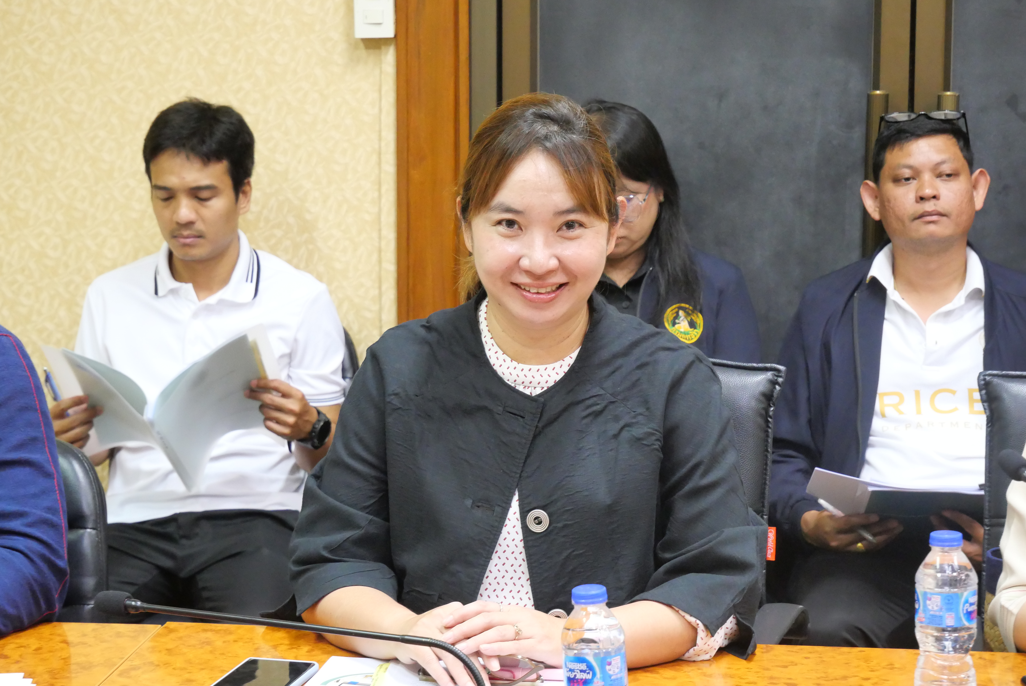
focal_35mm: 89
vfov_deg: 15.4
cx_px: 513
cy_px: 343
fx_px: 2538
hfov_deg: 22.9
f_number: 5.6
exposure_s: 1/13
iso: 3200
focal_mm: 43
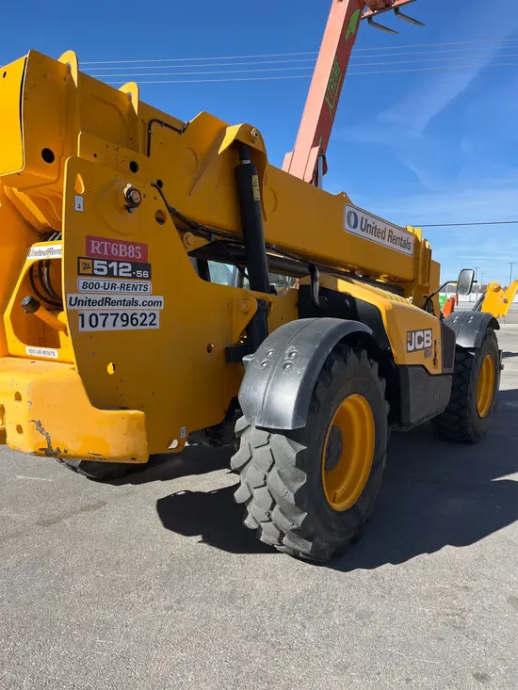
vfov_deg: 67.3
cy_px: 345
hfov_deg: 53.1
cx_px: 259
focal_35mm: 26
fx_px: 519
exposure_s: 1/2179
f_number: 1.6
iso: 50
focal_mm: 5.1
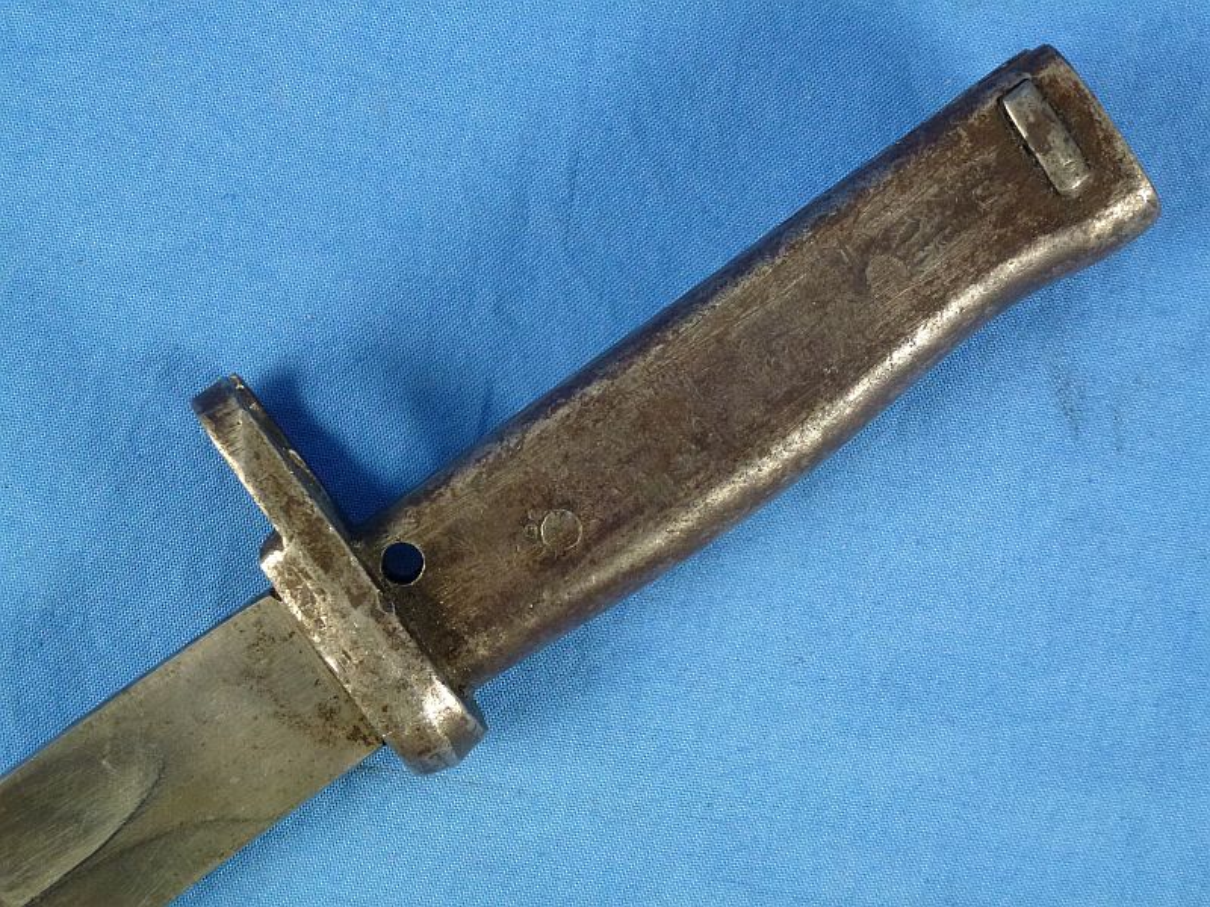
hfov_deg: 31.7
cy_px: 454
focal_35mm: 61
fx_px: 2132
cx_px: 605
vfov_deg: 24.0
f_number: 4.5
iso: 400
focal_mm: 10.9
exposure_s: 1/60
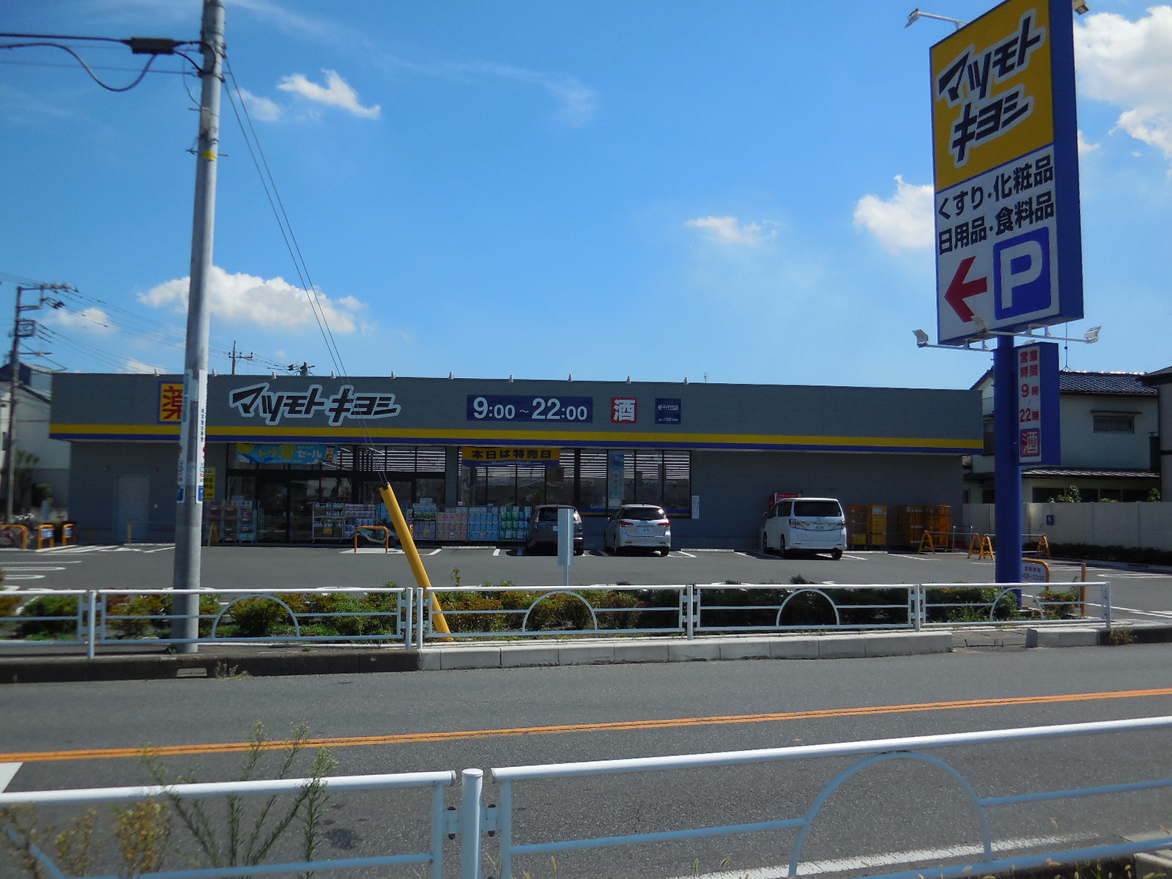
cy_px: 440
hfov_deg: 55.4
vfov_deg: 42.9
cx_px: 586
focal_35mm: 33
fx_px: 1117
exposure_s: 1/640
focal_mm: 5.9
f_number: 7.4
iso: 125
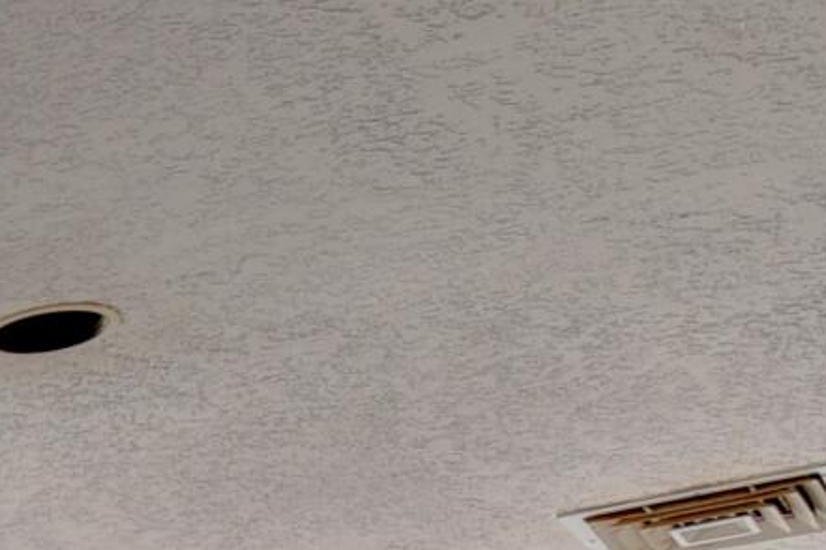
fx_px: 2340
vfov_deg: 11.3
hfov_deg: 14.6
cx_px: -1043
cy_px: 1299
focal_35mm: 102
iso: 125
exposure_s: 1/30
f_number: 5
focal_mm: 10
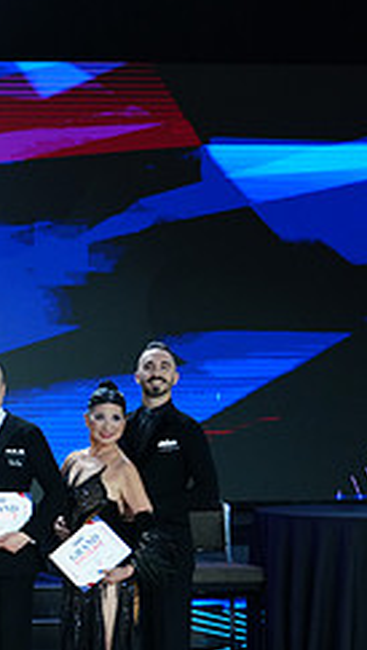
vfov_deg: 26.1
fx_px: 1382
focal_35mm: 80
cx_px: -370
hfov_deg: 13.1
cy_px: 507
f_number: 4
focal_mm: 32
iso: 1600
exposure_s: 1/800
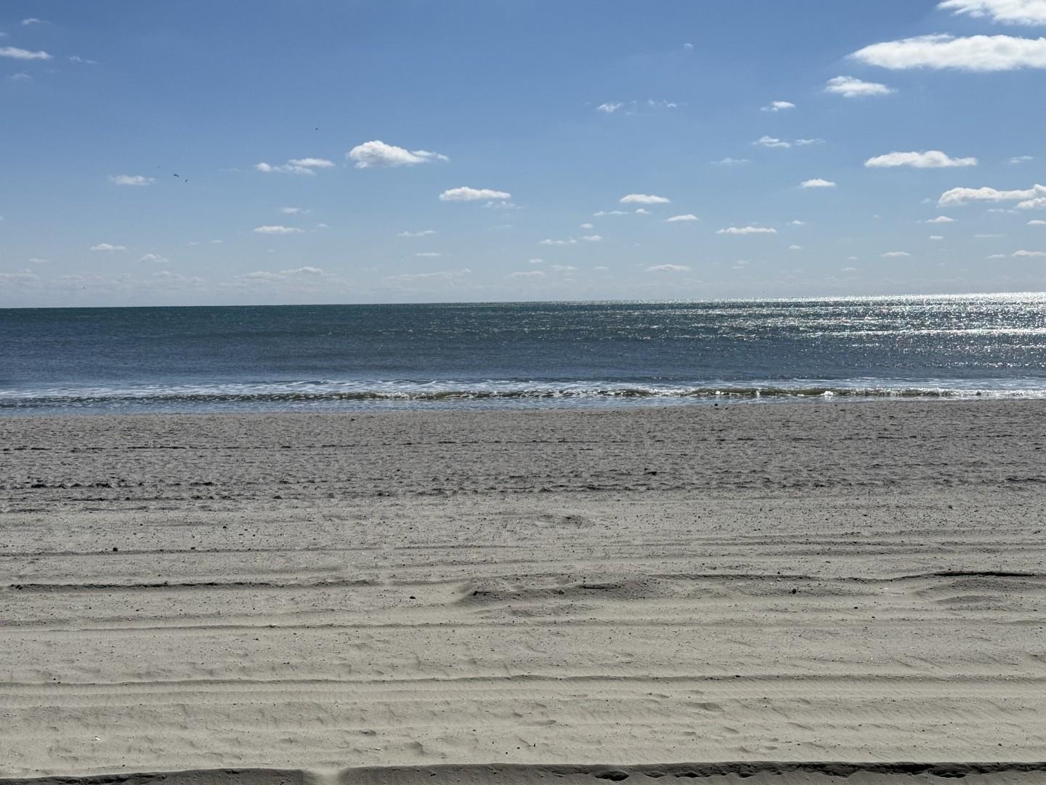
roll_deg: +0.6
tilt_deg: -4.2
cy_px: 392
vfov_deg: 30.3
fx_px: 1450
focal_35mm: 48
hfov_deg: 39.7
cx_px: 523
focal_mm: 6.76
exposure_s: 1/13333
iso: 50
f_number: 1.78
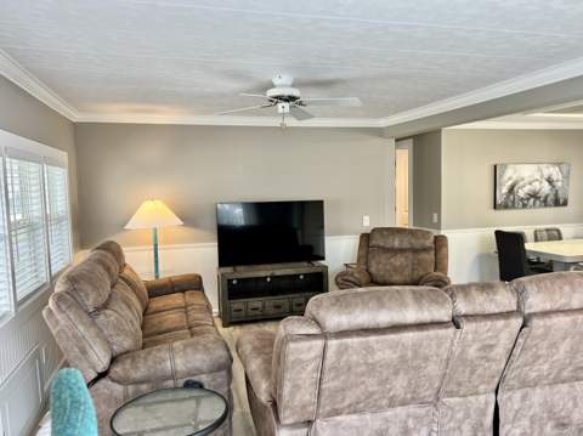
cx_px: 292
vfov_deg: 53.0
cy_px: 218
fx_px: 437
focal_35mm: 26
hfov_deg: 67.4
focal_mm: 5.7
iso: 80
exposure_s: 1/120
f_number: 1.5
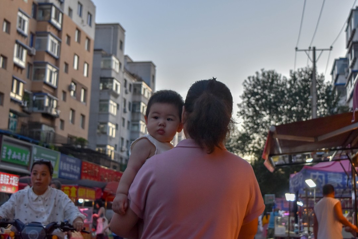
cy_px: 120
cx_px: 179
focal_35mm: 54
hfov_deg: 36.9
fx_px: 537
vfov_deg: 25.1
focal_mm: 36
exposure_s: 1/1000
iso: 640
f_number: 4.8
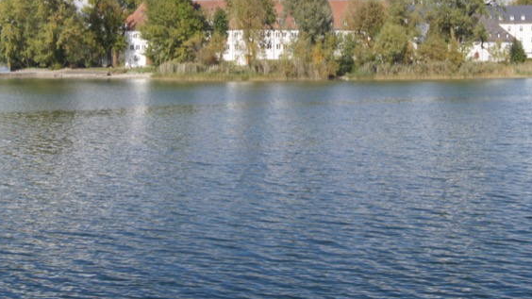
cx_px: 294
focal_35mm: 57
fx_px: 804
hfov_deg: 36.6
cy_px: 38
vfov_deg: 20.7
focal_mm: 20
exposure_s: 1/160
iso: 200
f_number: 16
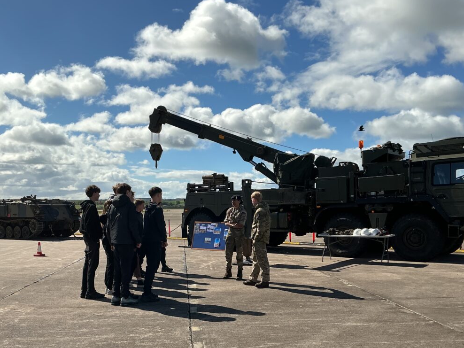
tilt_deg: +0.2
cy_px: 218
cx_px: 220
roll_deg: +0.4
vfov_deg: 38.4
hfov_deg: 50.1
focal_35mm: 37
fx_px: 496
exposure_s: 1/3322
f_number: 1.8
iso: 25
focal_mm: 3
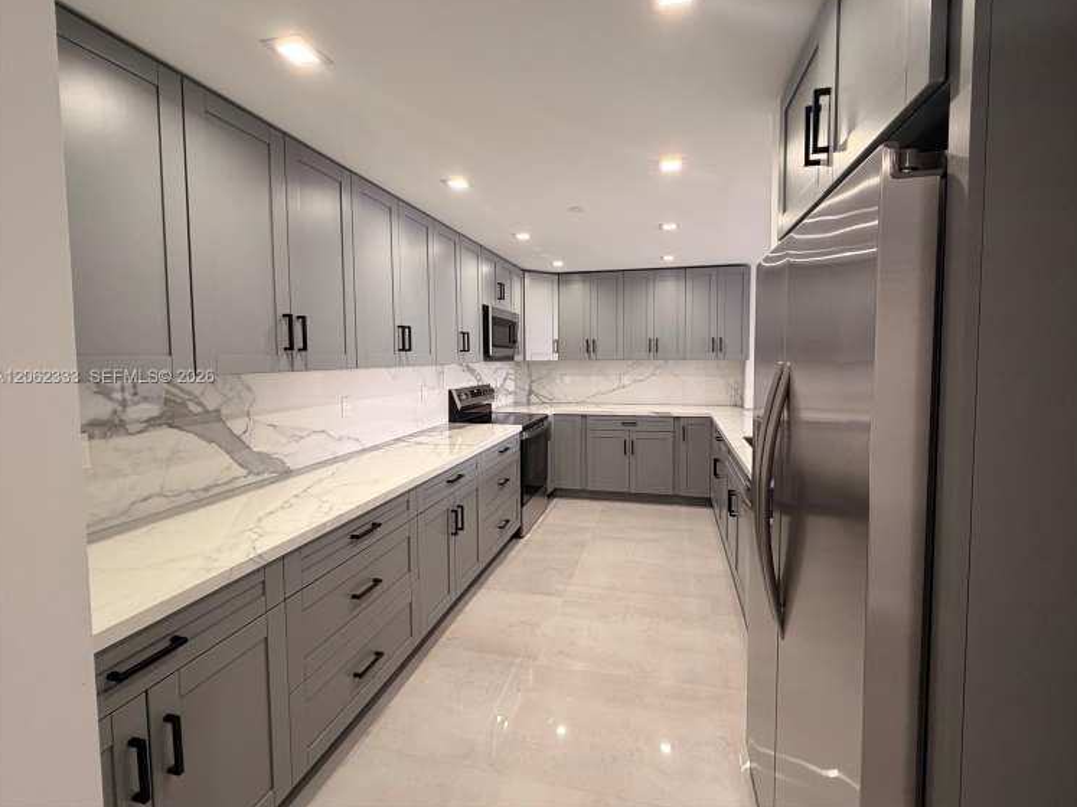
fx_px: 467
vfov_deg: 81.6
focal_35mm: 15
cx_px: 567
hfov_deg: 98.1
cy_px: 378
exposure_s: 1/60
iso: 160
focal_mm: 2.22
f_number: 2.2
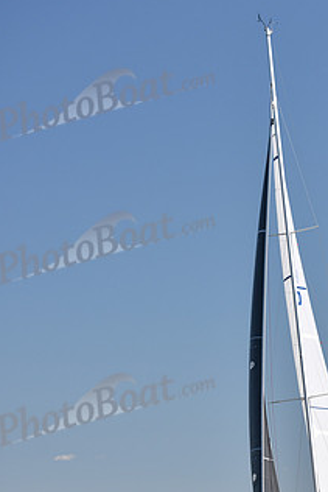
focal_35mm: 187
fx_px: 2553
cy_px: 304
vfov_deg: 11.0
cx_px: 296
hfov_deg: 7.3
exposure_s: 1/1000
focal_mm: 102
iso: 200
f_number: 4
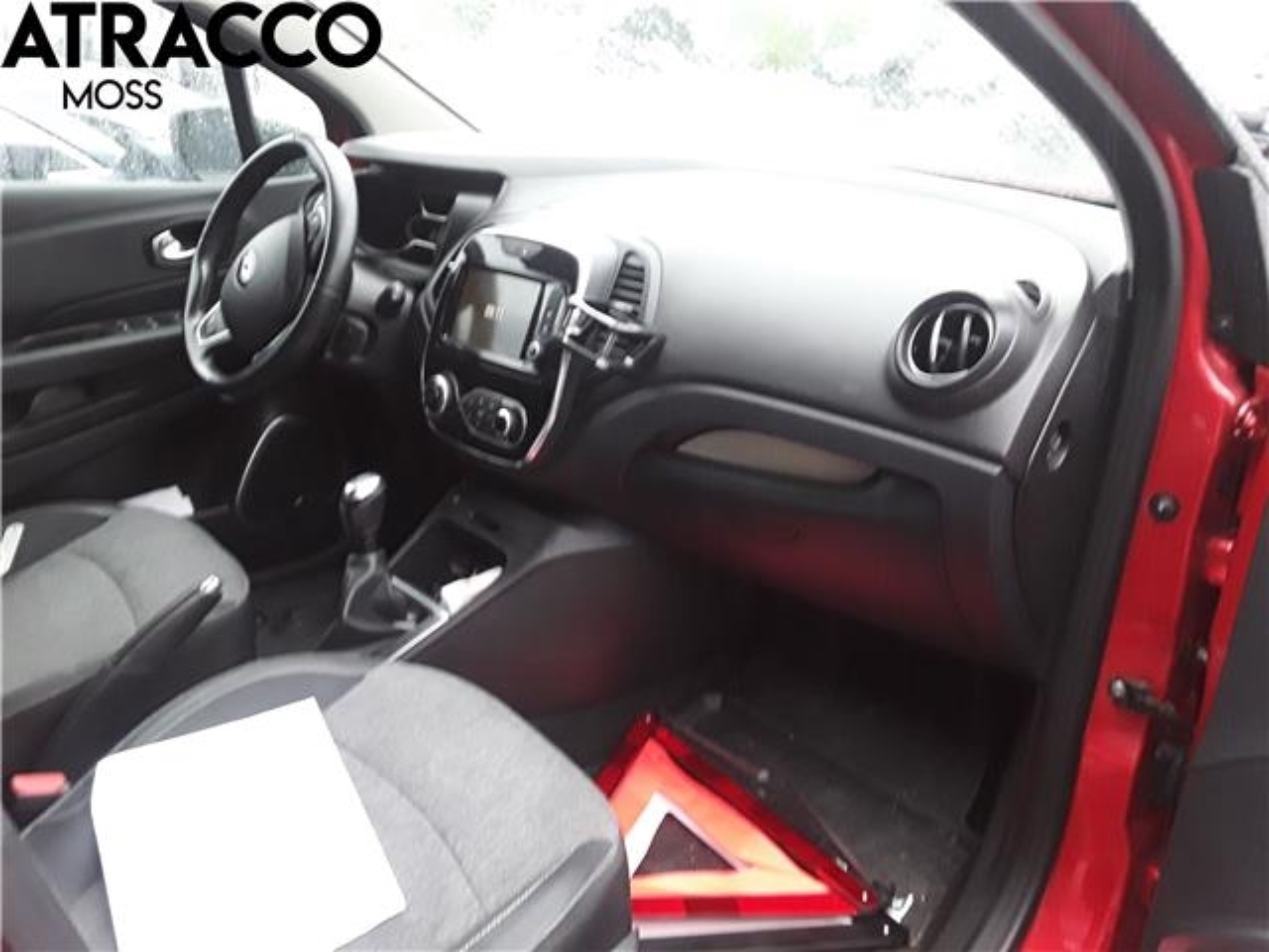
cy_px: 476
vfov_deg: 49.7
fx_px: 1026
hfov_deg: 63.4
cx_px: 634
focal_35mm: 28
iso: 200
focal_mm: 2.91
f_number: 1.9
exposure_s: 1/50
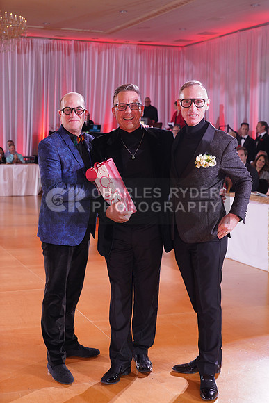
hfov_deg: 23.8
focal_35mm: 57
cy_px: 202
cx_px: 134
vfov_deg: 35.0
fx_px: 638
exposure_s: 1/200
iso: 1600
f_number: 5.6
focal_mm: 57
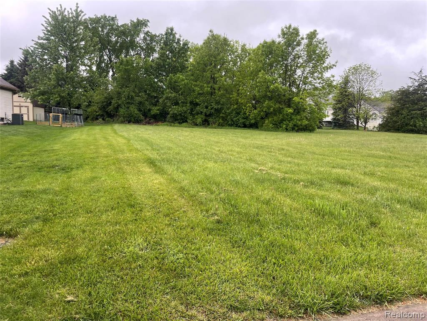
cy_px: 160
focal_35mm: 26
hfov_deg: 67.3
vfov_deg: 53.1
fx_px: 321
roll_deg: -1.0
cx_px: 214
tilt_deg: -6.3
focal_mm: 4.2
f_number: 1.6
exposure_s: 1/226
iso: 32
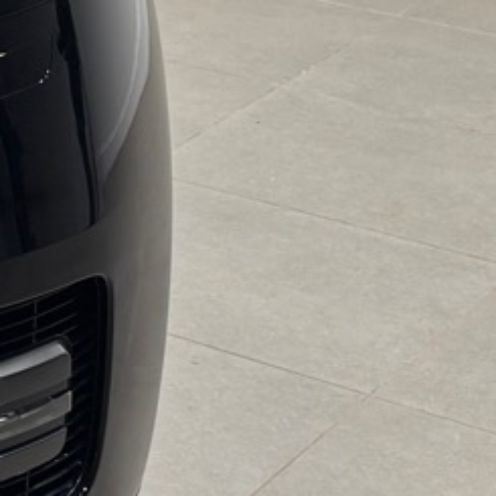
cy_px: -184
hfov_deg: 10.0
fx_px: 2432
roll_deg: +0.8
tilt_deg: -12.4
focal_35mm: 150
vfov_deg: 11.3
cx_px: -745
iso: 32
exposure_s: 1/127
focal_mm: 5.96
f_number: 1.6
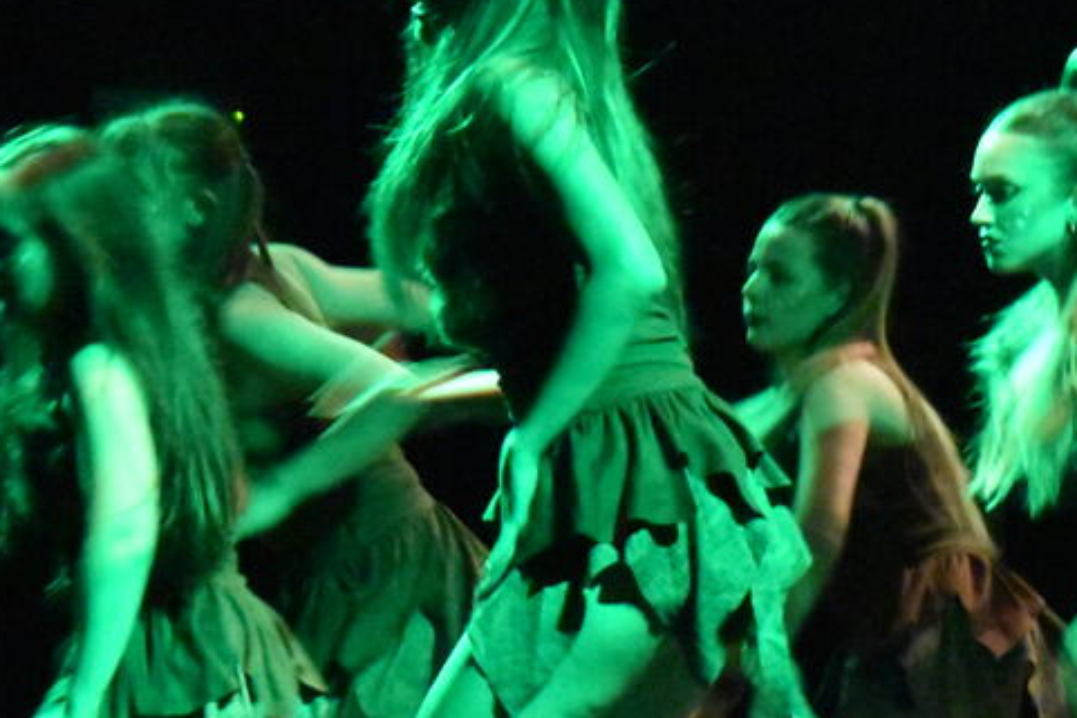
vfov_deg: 4.8
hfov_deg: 7.1
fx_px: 8618
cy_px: 404
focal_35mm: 288
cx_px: 1090
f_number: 5.3
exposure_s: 1/60
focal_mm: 66
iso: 11400
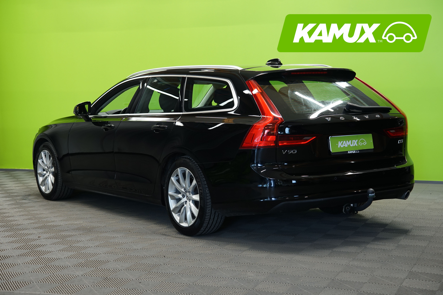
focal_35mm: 64
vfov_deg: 21.2
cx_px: 222
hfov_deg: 31.4
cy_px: 148
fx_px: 787
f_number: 5
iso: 500
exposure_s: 1/20
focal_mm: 64
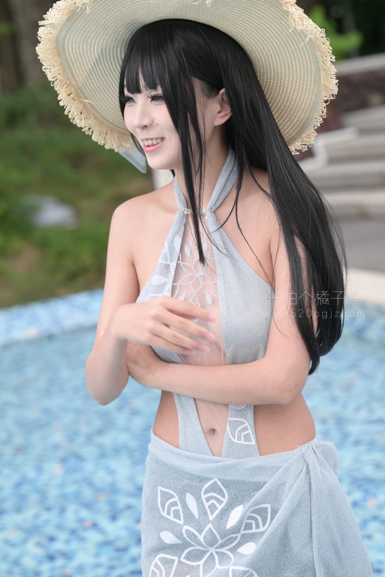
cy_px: 288
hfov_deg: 16.1
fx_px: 1363
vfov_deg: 23.9
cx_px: 192
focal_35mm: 85
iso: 320
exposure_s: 1/200
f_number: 4
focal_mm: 85
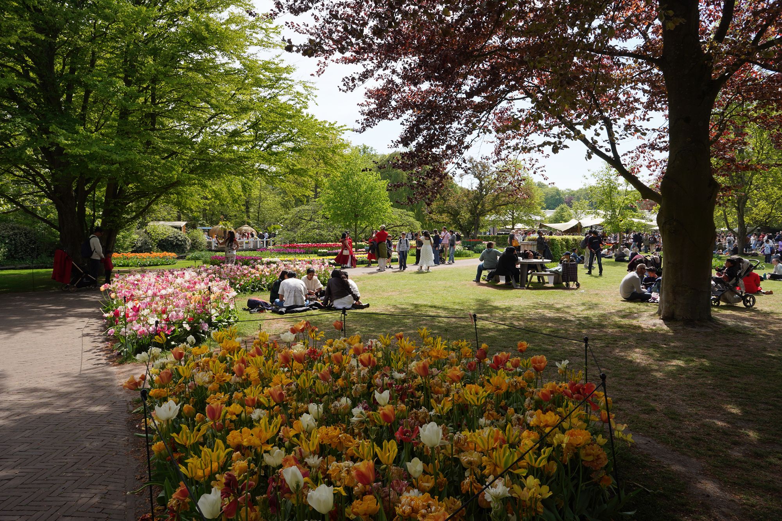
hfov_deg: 73.7
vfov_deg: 53.1
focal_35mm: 24
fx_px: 521
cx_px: 391
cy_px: 260
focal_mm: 24
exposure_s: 1/100
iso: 100
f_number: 11
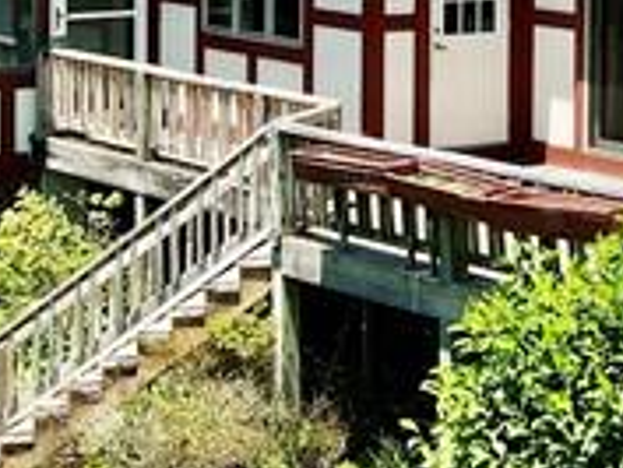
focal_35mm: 139
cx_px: 845
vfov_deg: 10.4
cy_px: -144
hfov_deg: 13.6
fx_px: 2503
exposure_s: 1/400
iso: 100
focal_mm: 4.5
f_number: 2.8
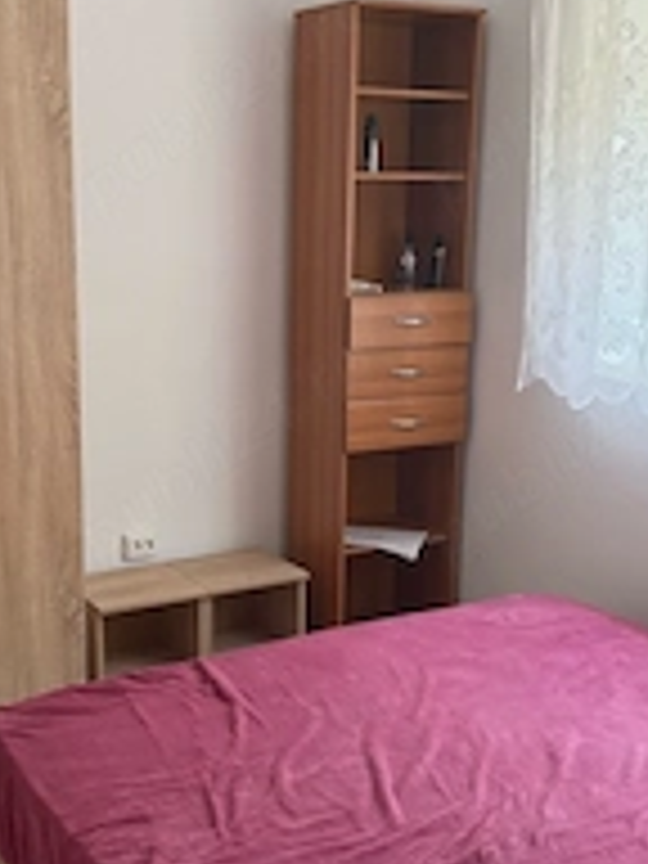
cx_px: 315
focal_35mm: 50
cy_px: 504
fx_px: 1248
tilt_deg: -12.2
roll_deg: -1.2
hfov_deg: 29.1
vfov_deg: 38.1
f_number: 1.78
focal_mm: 6.76
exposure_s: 1/157
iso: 160
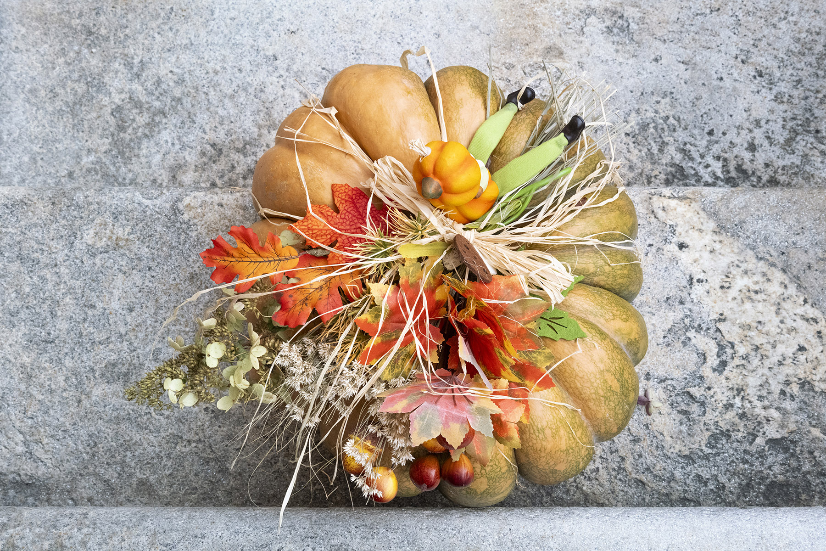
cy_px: 276
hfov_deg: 50.7
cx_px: 413
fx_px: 872
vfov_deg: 35.1
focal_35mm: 38
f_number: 14
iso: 3200
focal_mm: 38
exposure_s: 1/500
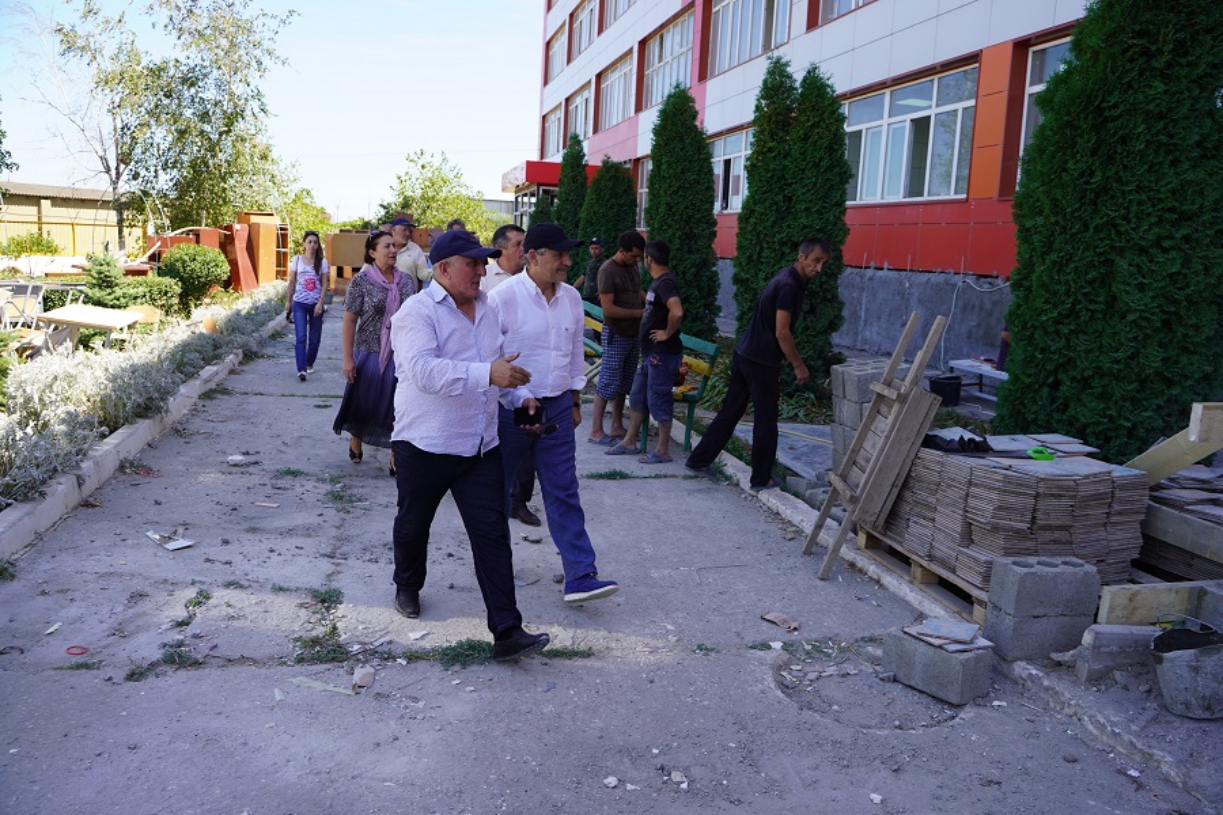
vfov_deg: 46.4
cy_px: 408
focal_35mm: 28
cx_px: 612
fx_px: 951
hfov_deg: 65.5
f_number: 5.6
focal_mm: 28
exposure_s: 1/200
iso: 100
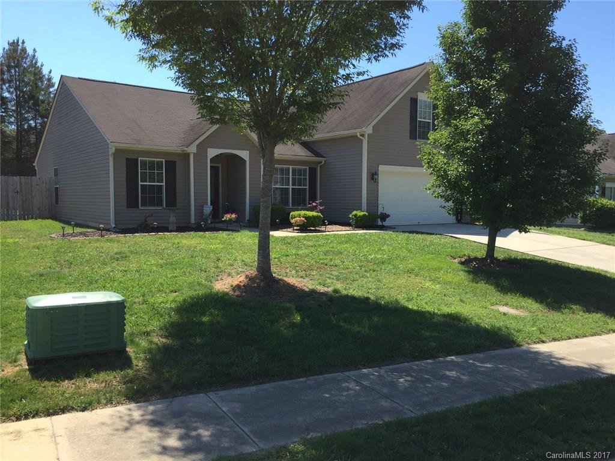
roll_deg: -0.5
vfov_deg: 48.2
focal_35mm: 29
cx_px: 308
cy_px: 230
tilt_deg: -3.2
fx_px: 515
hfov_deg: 61.7
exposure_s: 1/1099
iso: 32
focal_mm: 4.15
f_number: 2.2
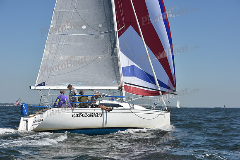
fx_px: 467
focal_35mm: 70
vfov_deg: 19.5
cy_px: 80
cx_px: 120
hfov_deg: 28.8
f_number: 10
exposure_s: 1/1250
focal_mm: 70
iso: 250
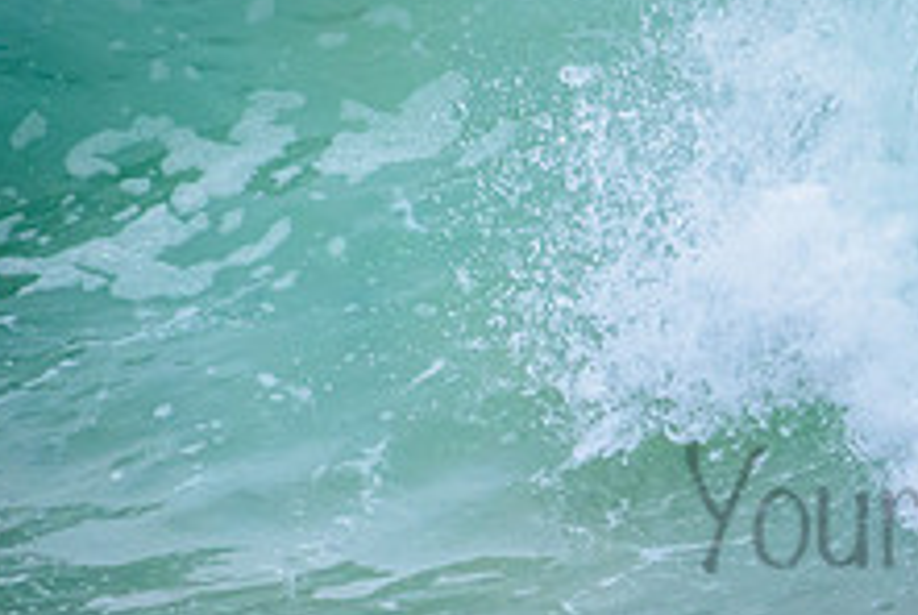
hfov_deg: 1.3
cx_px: 1385
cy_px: 290
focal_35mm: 1605
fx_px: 40981
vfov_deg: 0.9
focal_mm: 500
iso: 800
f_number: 5.6
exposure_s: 1/2000
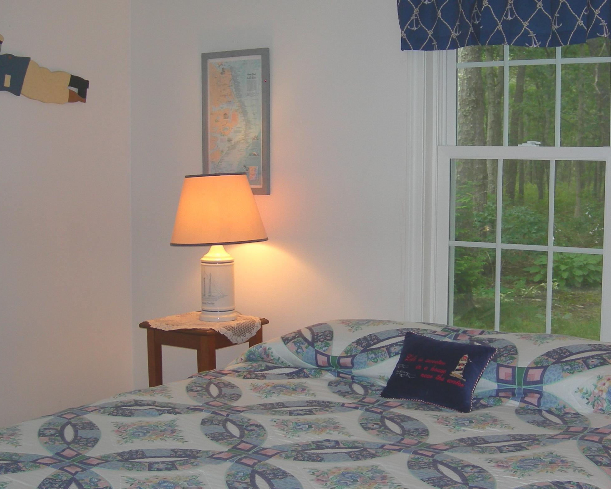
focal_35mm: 57
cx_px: 321
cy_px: 267
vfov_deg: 26.7
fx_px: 1031
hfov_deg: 33.0
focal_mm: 7.8
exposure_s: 1/60.1
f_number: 2.8
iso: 50
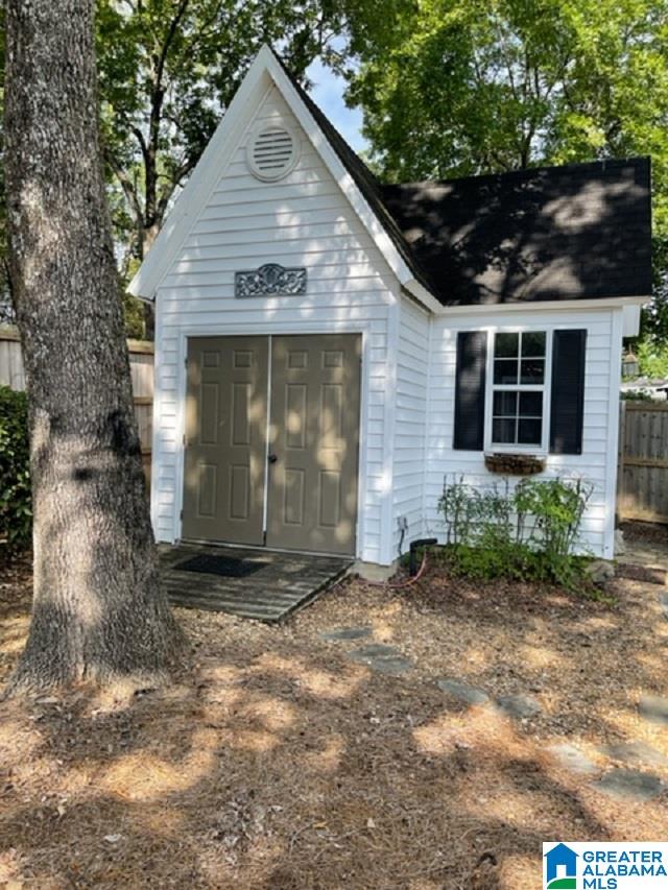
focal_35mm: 26
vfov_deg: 67.3
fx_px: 669
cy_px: 445
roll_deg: -0.5
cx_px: 334
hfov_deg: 53.1
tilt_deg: -1.4
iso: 32
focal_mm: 5.1
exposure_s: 1/1030
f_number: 1.6
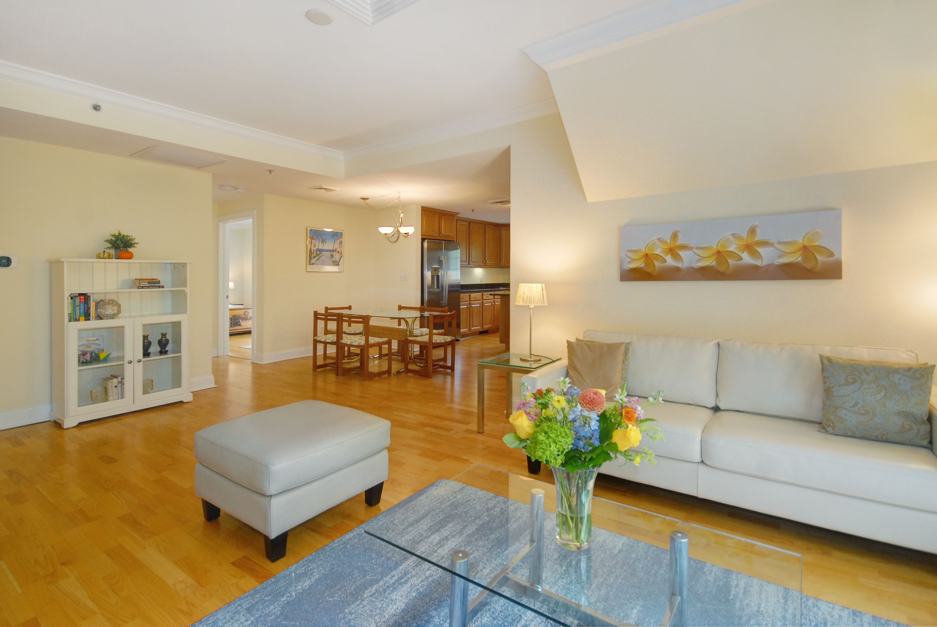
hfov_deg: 92.4
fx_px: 449
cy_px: 314
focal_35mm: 17
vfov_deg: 69.8
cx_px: 468
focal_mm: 11.5
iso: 800
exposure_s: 1/25
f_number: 5
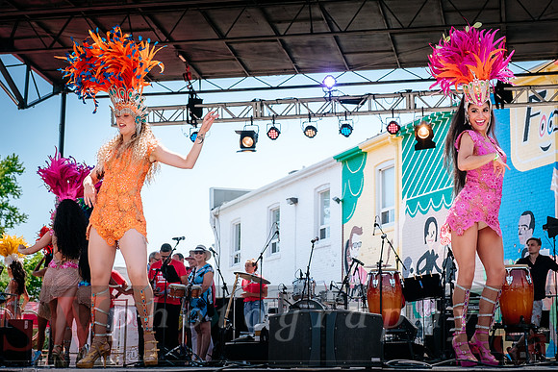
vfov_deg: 19.6
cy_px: 184
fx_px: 1076
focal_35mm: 69
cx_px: 316
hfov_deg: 29.0
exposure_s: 1/1250
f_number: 3.6
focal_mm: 36.5
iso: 200
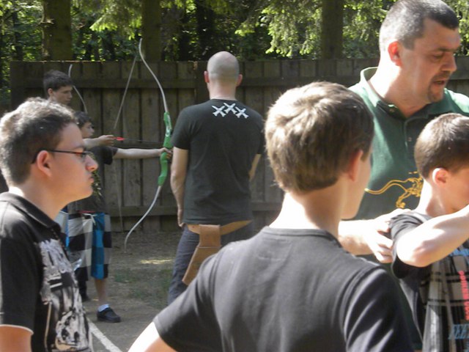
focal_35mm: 116
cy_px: 176
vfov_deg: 12.8
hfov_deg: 17.0
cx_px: 234
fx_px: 1572
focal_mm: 20.8
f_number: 5
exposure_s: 1/337
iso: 640
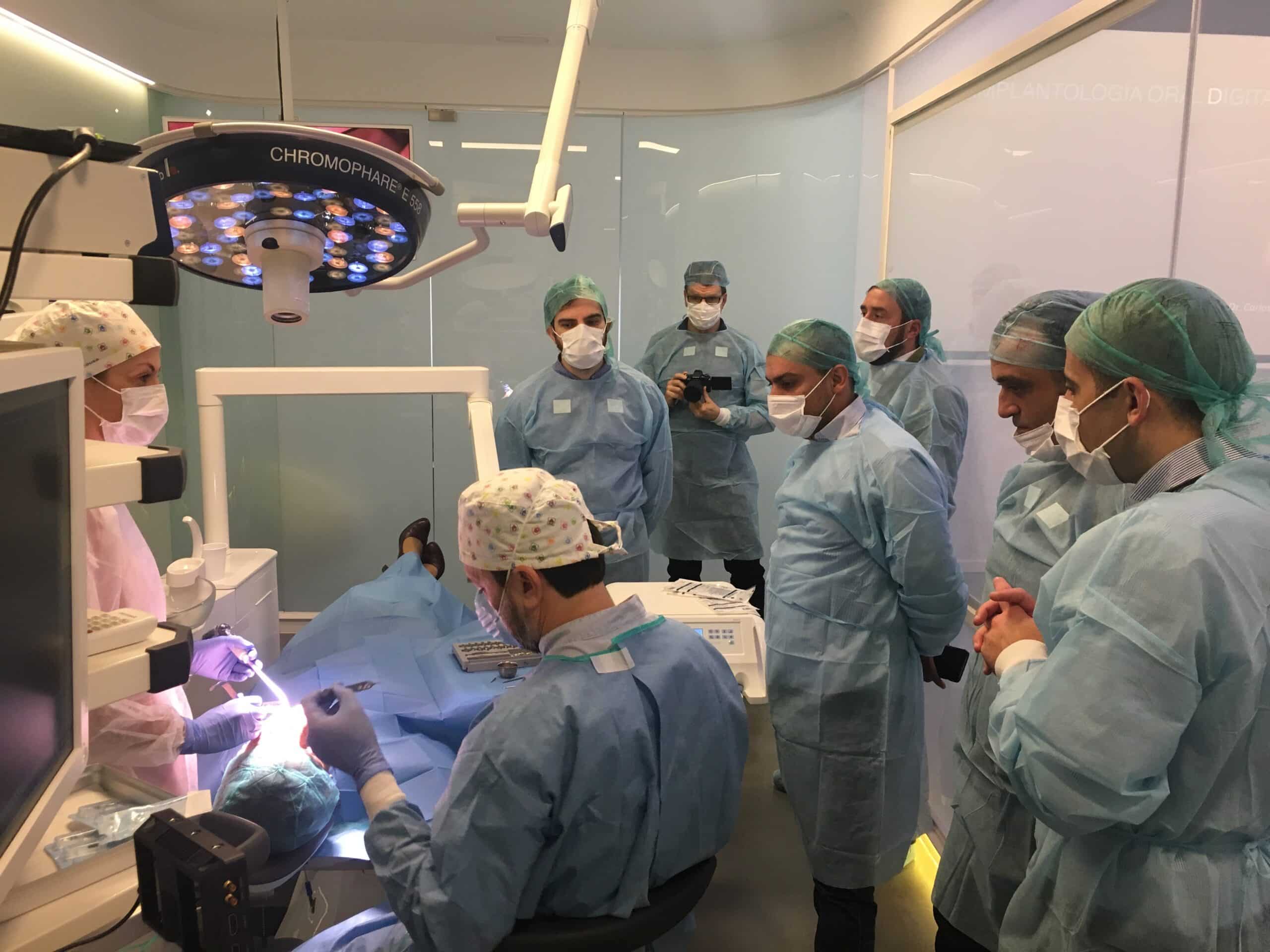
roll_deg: -0.9
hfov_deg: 61.7
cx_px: 635
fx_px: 1064
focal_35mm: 29
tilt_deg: -7.8
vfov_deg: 48.2
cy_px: 476
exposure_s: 1/33
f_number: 2.2
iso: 64
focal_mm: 4.15
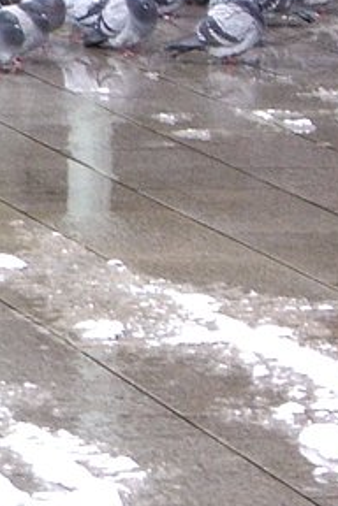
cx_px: -398
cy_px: 169
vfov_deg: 6.3
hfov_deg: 4.1
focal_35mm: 329
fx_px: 4633
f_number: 4.4
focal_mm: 14.6
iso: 100
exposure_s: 1/50
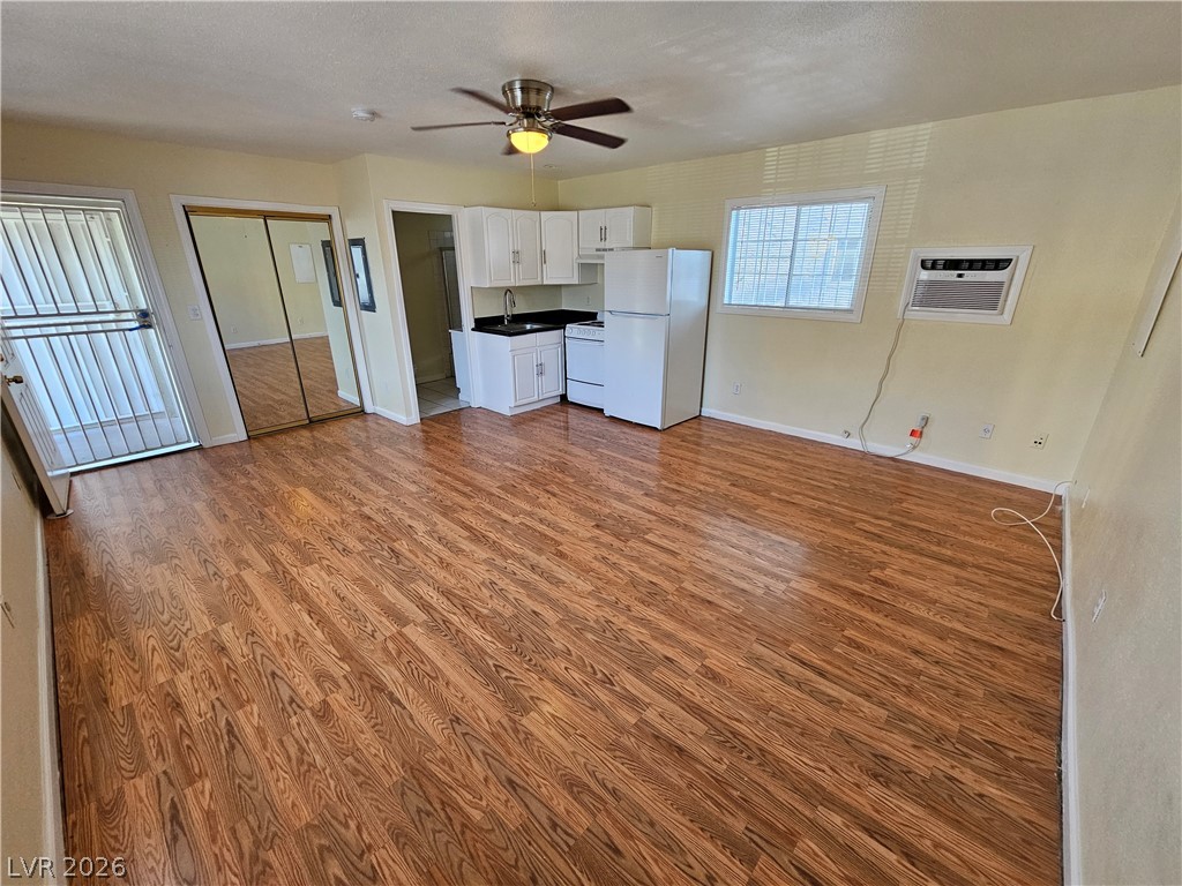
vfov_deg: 89.9
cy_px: 443
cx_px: 591
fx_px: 444
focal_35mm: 13
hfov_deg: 106.2
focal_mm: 2.2
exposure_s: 1/60
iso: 160
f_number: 2.2
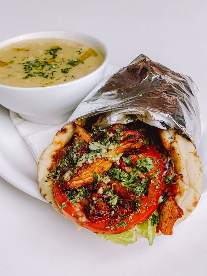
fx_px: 414
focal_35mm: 52
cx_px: 104
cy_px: 138
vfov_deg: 36.8
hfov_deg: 28.0
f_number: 2
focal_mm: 6
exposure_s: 1/120
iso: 25
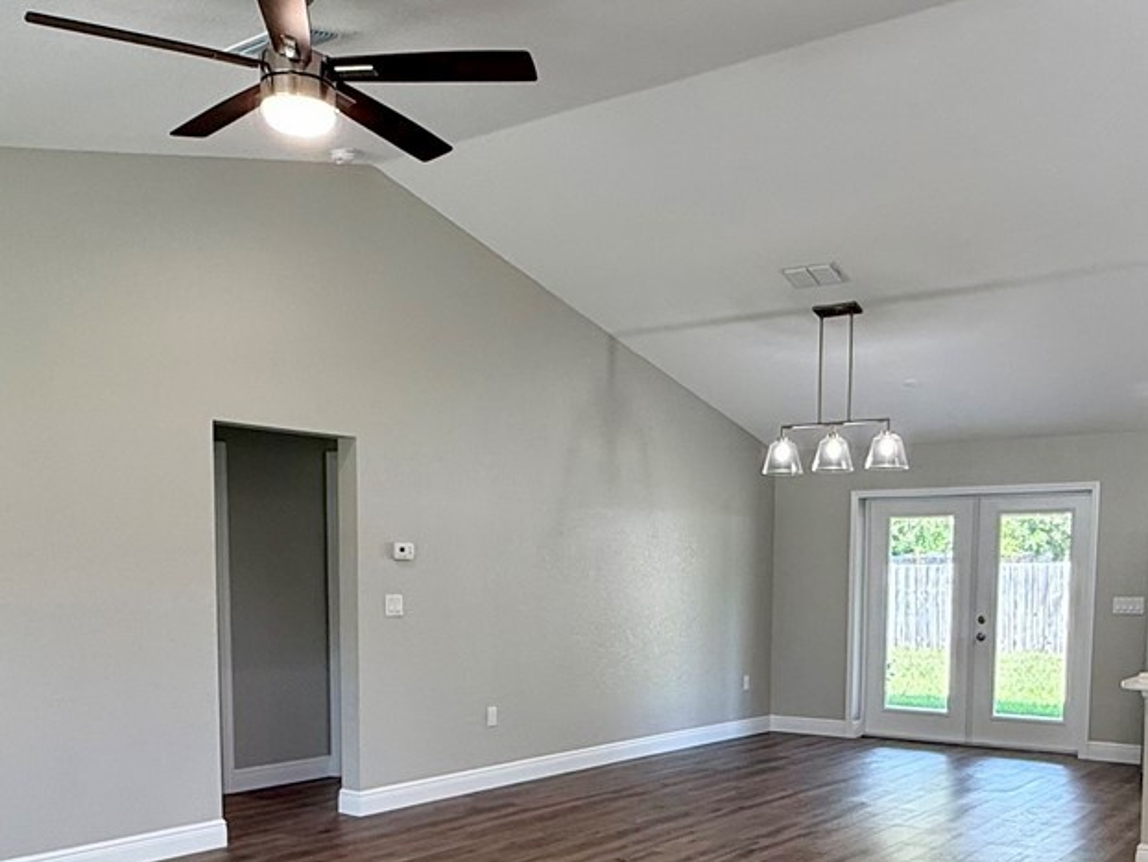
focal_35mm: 36
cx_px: 664
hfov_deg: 51.1
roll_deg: -0.4
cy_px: 679
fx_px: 1194
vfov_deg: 38.3
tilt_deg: -5.5
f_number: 2.2
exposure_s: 1/120
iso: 125
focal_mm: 2.22
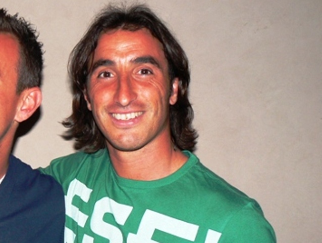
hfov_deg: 51.3
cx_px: 161
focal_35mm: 36
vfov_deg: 39.7
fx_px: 335
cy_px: 122
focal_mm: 6
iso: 100
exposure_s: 1/30
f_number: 2.8
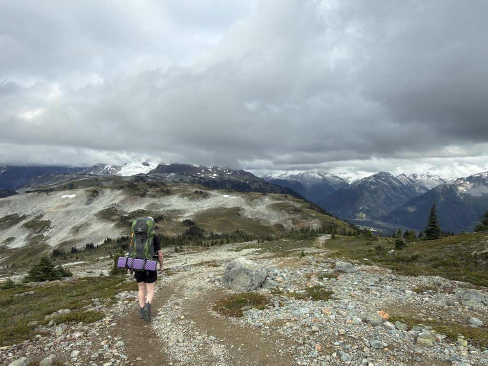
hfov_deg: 81.7
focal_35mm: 20
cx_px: 244
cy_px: 183
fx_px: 282
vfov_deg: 66.0
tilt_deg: +0.7
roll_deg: -0.6
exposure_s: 1/292
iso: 16
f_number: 2.2
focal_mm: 2.22
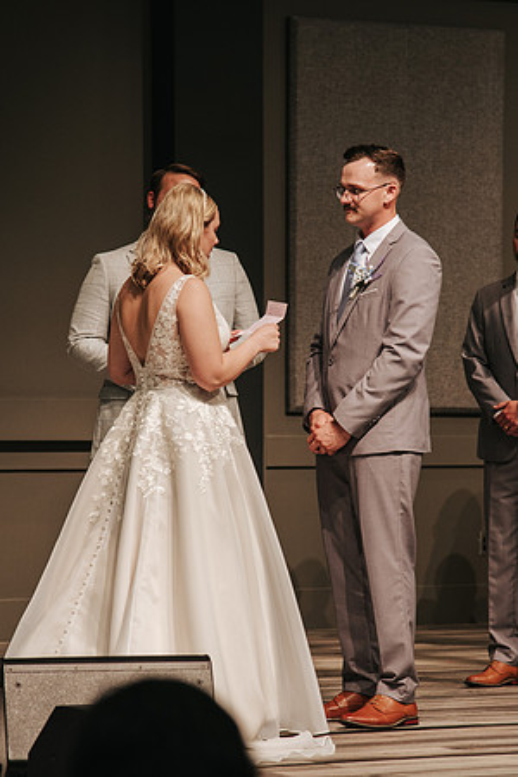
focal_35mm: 165
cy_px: 388
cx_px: 283
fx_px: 3558
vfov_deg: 12.5
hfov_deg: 8.3
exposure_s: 1/200
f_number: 4
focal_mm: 110
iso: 900
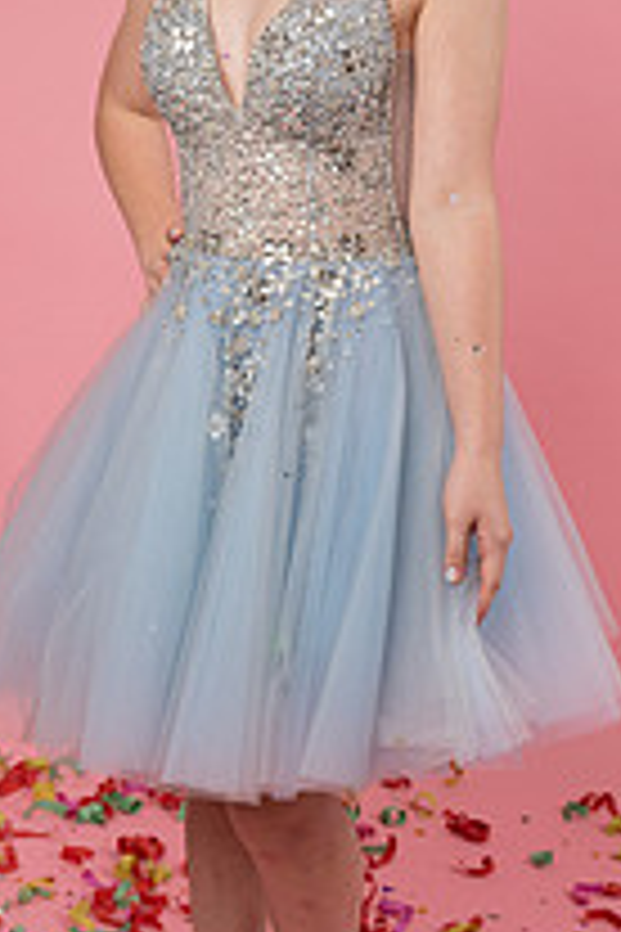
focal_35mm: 87
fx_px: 2251
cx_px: 333
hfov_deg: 15.7
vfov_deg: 23.3
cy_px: 342
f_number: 6.3
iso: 200
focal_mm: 40
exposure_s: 1/160
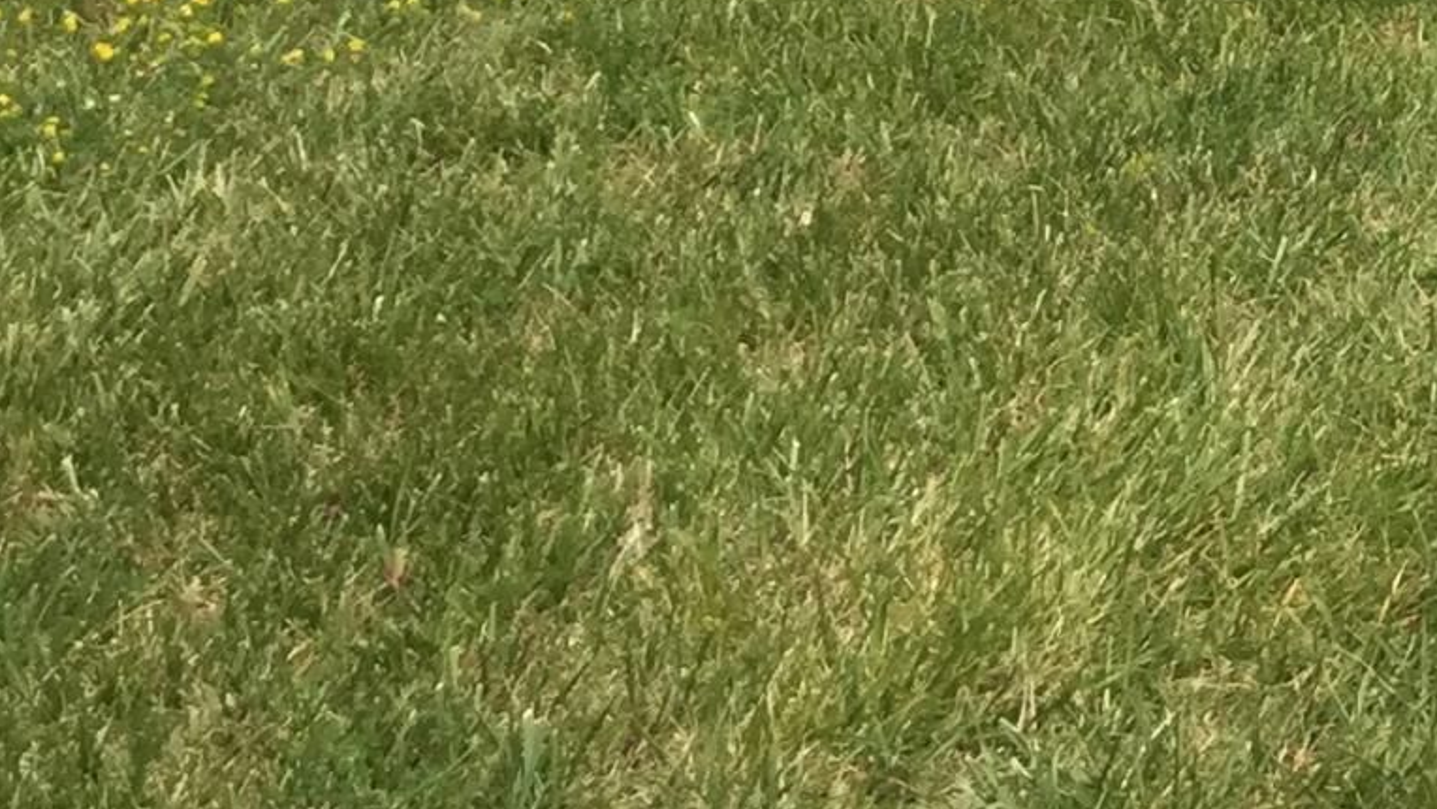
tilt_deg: -11.0
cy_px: -1281
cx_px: 2513
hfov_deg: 15.2
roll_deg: -1.2
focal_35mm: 124
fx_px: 4725
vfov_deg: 8.7
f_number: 2.2
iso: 32
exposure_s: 1/3300
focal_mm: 4.15
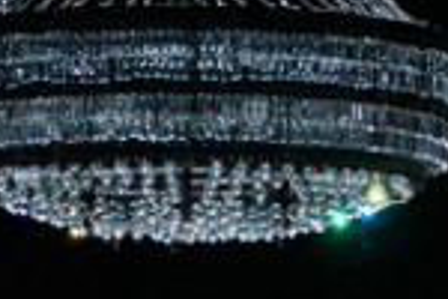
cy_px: 743
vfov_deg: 5.2
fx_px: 3186
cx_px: 218
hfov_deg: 8.0
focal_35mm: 256
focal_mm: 40
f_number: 2.2
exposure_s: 1/100
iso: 5000
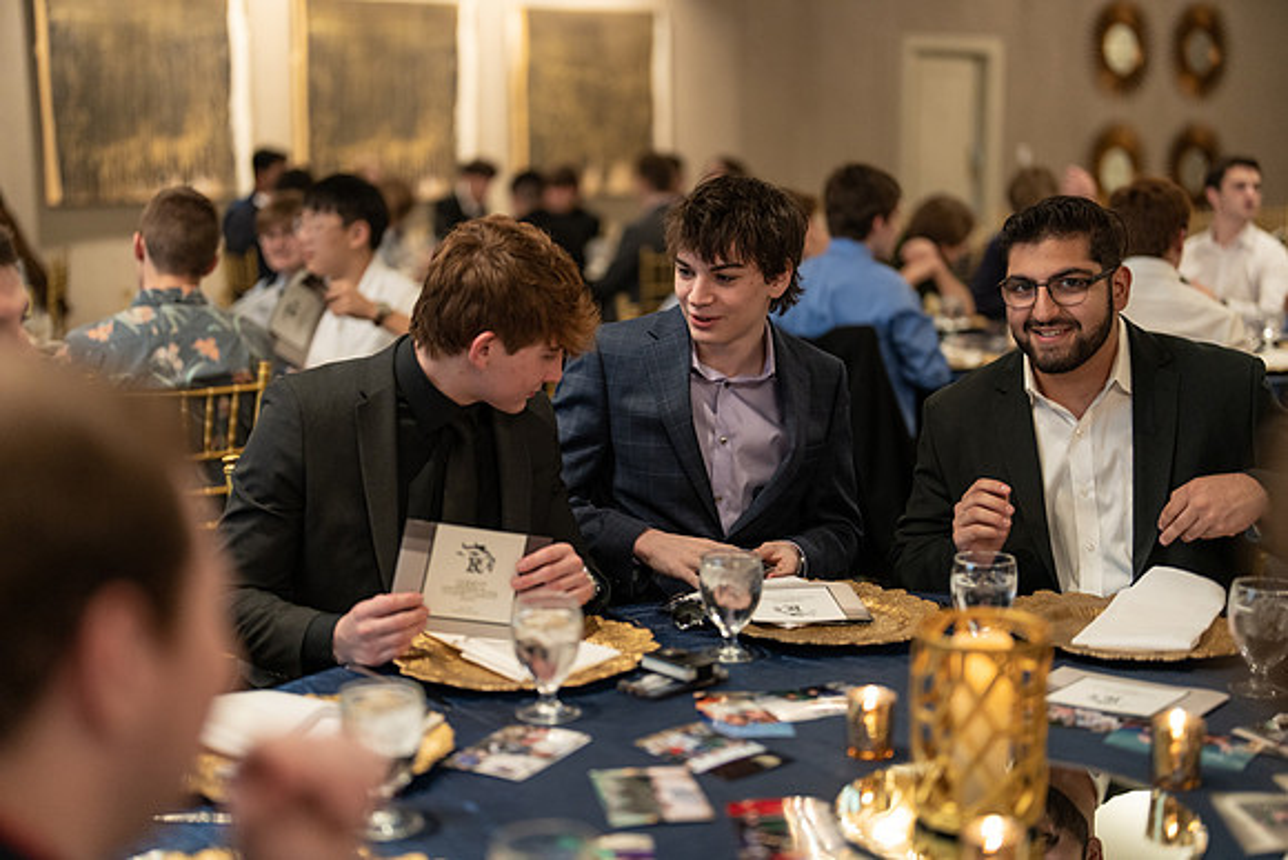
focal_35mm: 50
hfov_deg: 39.6
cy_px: 430
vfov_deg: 27.0
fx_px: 1789
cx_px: 644
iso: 1250
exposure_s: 1/320
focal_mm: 50
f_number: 1.2
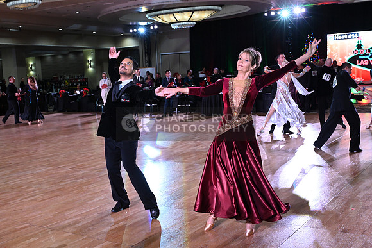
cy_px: 124
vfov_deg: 31.9
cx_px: 186
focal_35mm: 42
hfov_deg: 46.4
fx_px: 434
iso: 5000
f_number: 6.3
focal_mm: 42
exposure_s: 1/320
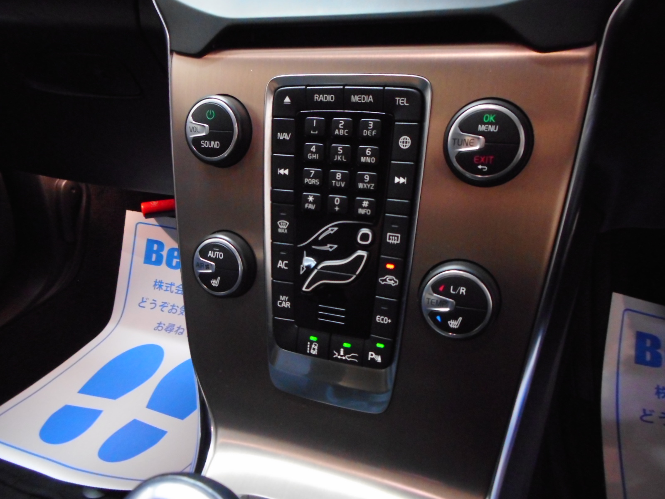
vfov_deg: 54.9
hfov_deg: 69.4
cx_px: 332
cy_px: 250
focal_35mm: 25
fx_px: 480
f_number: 3.7
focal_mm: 4.5
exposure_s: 1/8
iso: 640
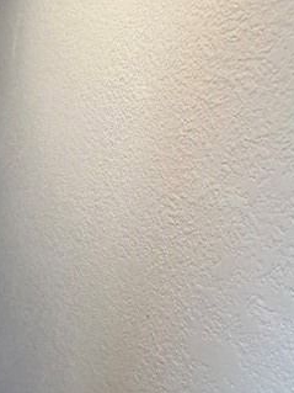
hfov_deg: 24.6
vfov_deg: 42.0
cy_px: 168
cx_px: -153
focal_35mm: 45
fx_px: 510
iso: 400
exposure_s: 1/60
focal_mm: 2.22
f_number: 2.2
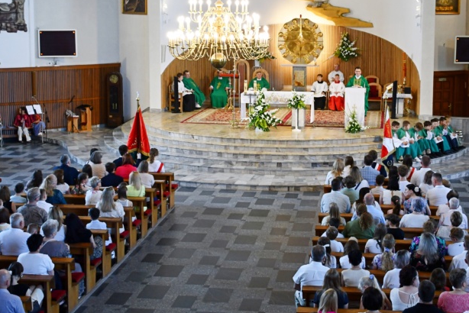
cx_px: 290
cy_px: 93
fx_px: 782
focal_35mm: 60
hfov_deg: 33.2
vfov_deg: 22.5
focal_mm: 24
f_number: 3.8
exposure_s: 1/125
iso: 800
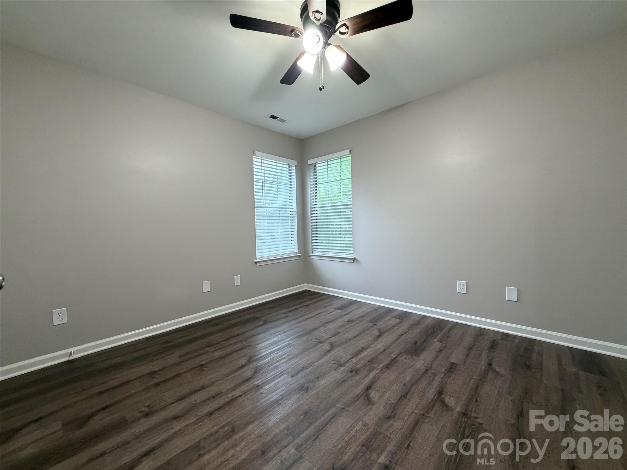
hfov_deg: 102.1
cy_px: 235
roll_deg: +1.6
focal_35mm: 14
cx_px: 314
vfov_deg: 85.7
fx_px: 254
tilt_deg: -2.2
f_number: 2.2
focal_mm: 2.22
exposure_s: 1/60
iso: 320
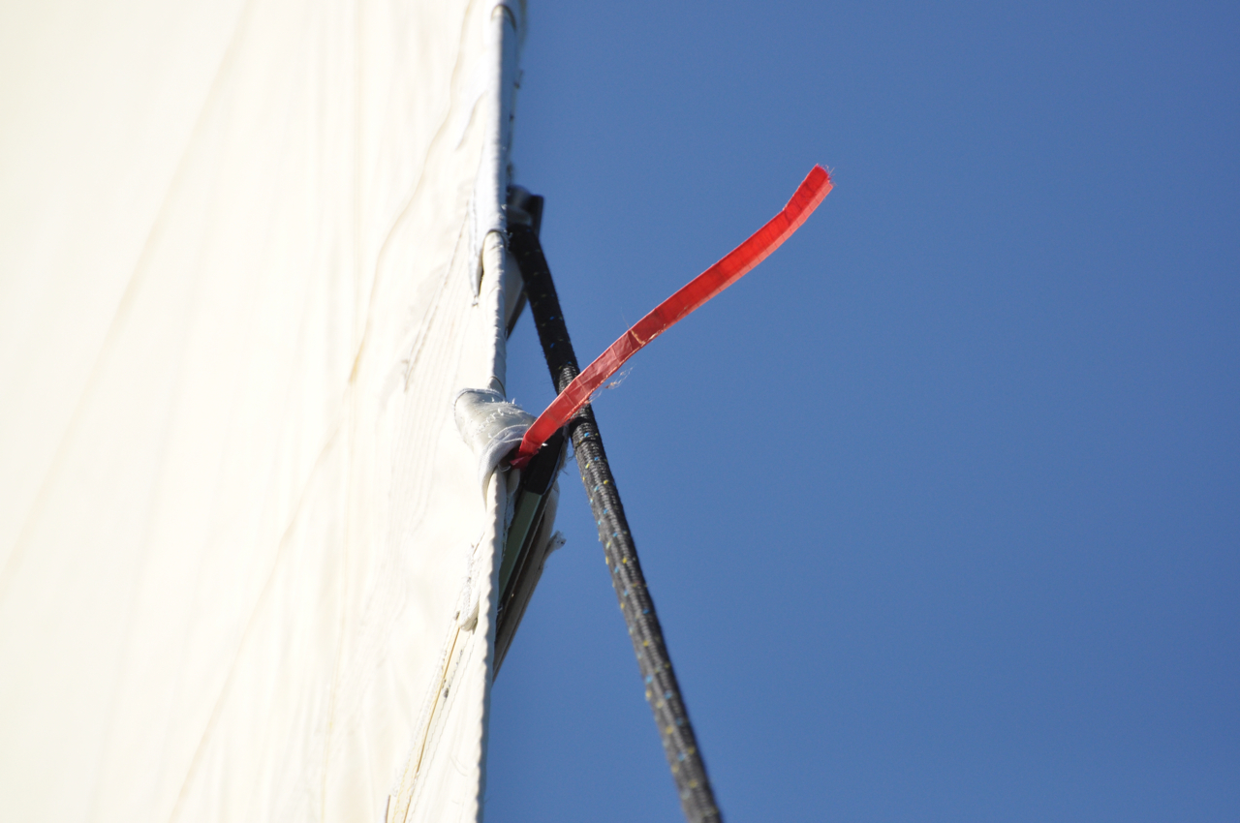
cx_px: 620
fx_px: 15480
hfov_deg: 4.6
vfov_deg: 3.0
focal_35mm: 450
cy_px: 412
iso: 400
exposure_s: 1/1600
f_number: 7.1
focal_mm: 300
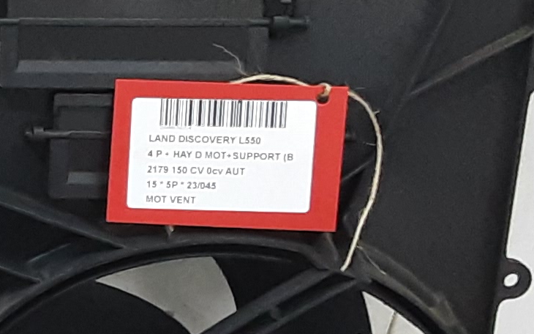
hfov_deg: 15.0
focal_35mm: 128
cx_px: -298
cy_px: 234
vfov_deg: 10.2
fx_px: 1863
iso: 160
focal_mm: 2.91
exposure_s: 1/33
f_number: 1.9
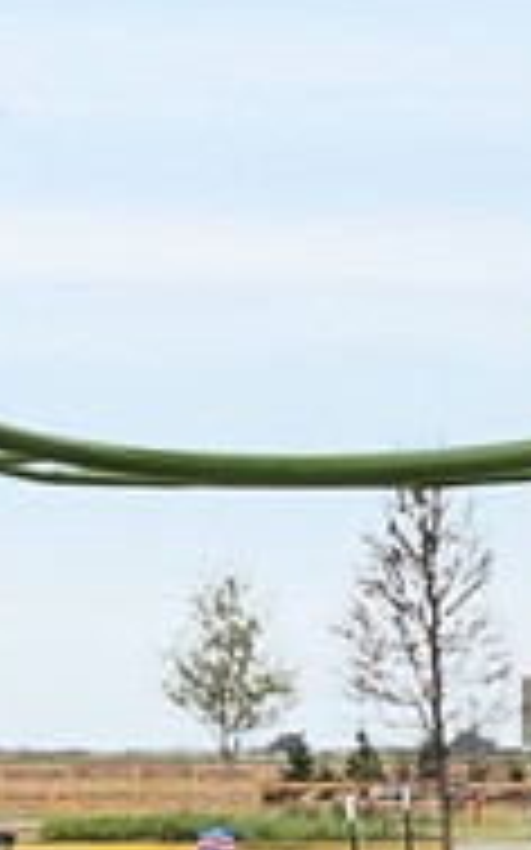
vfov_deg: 6.2
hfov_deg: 3.7
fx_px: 7855
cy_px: 207
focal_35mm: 339
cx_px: 1809
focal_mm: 29
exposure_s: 1/640
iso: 200
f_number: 7.1
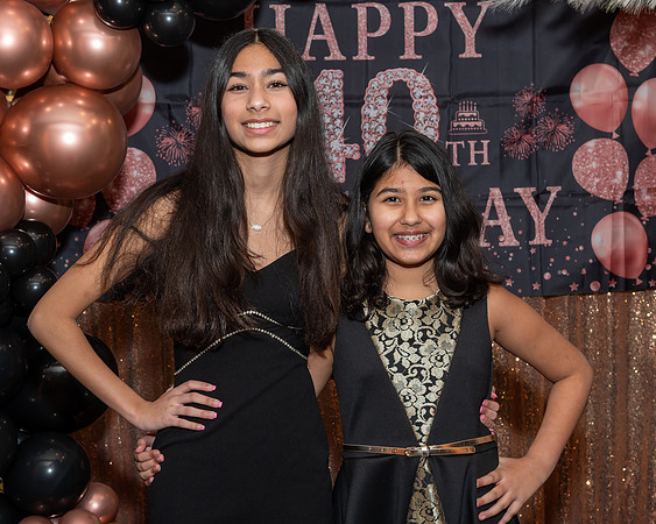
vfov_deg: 23.6
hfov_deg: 29.3
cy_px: 251
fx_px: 1255
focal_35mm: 65
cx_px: 327
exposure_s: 1/250
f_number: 5.6
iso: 400
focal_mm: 35
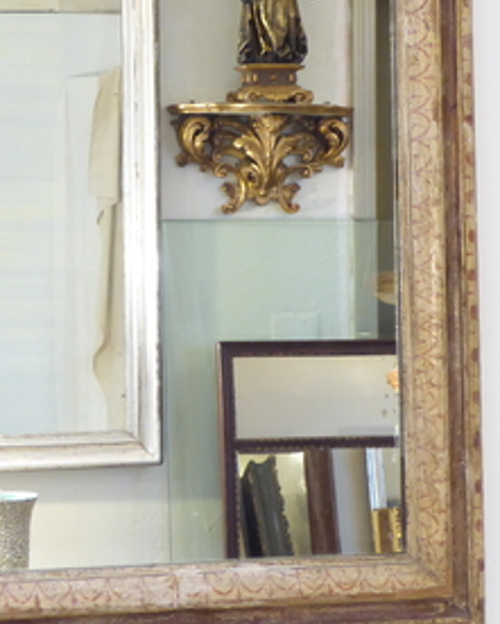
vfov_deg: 18.4
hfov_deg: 14.7
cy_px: 246
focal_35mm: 104
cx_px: 59
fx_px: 1923
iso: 400
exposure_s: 1/8
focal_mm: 8.4
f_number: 4
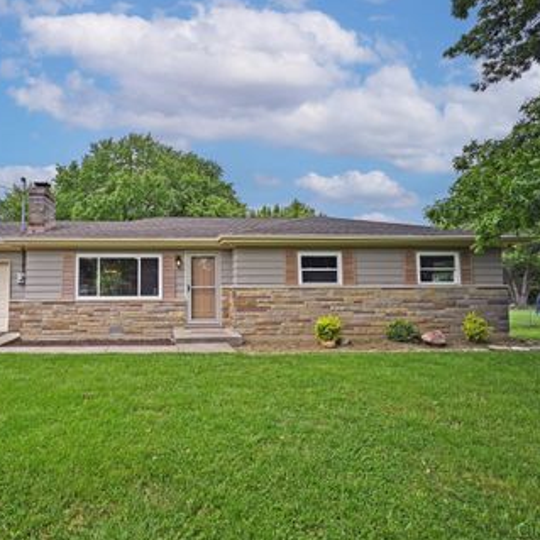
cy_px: 268
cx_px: 181
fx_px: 353
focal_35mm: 20
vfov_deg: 74.8
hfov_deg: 72.6
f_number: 6.3
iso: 100
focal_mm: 15
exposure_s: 1/250
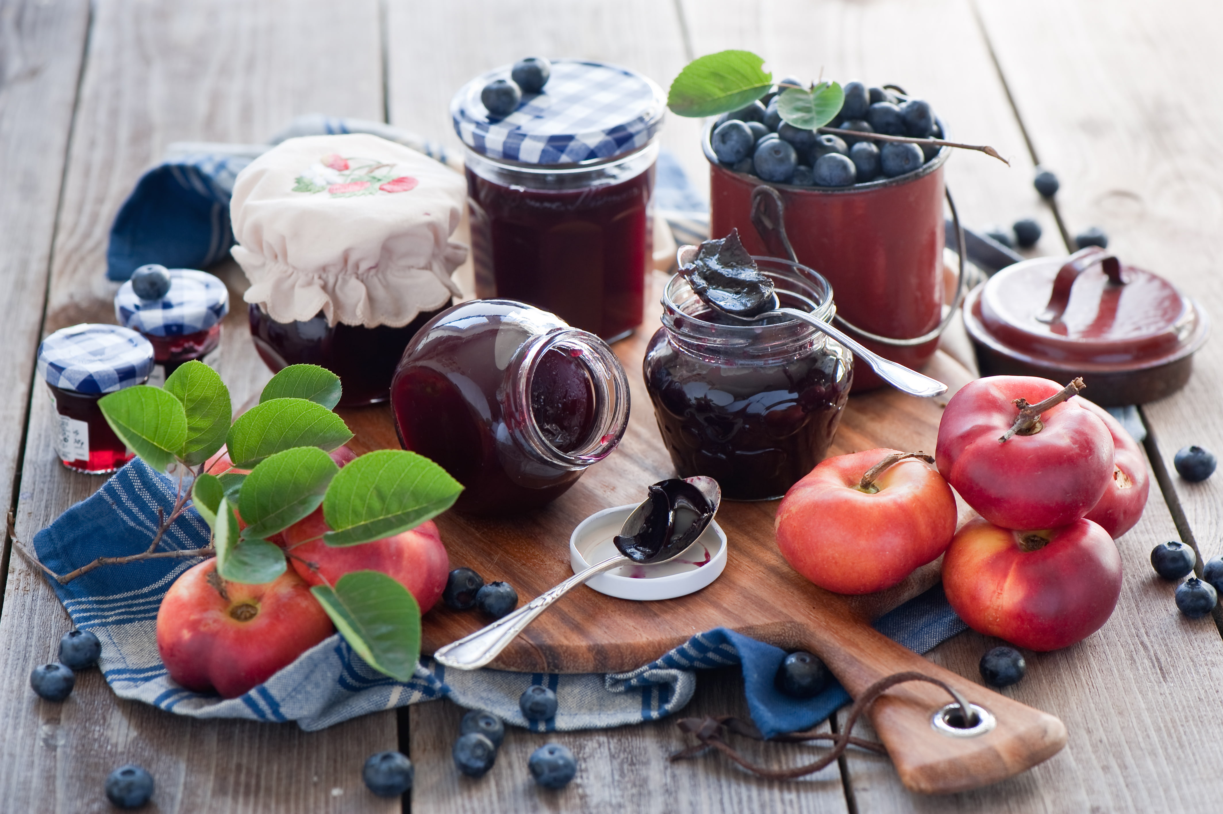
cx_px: 612
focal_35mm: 105
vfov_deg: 13.0
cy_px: 407
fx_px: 3565
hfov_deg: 19.5
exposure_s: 1/20
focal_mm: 105
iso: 200
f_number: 5
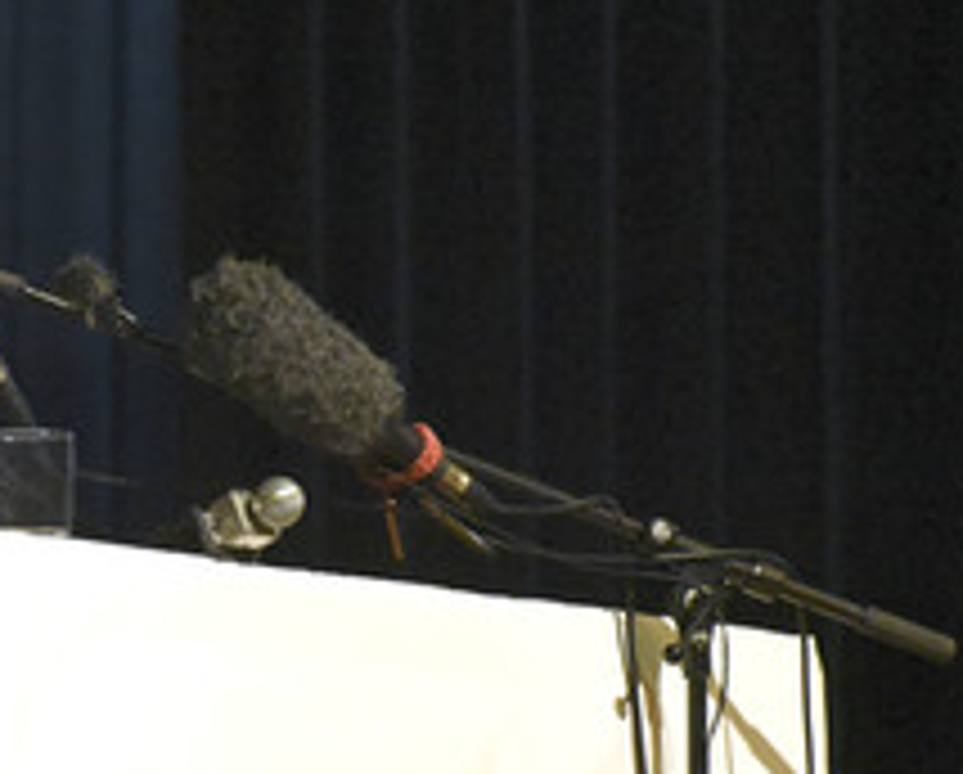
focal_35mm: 493
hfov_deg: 3.9
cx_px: 313
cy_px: 472
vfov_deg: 3.1
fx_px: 14077
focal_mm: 250
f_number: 8
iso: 12800
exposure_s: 1/320
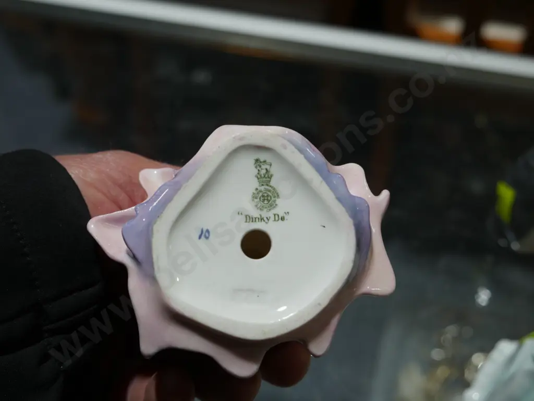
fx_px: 772
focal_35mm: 50
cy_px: 200
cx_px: 267
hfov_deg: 38.2
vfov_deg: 29.1
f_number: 5.3
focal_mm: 25
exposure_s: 1/60
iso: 200
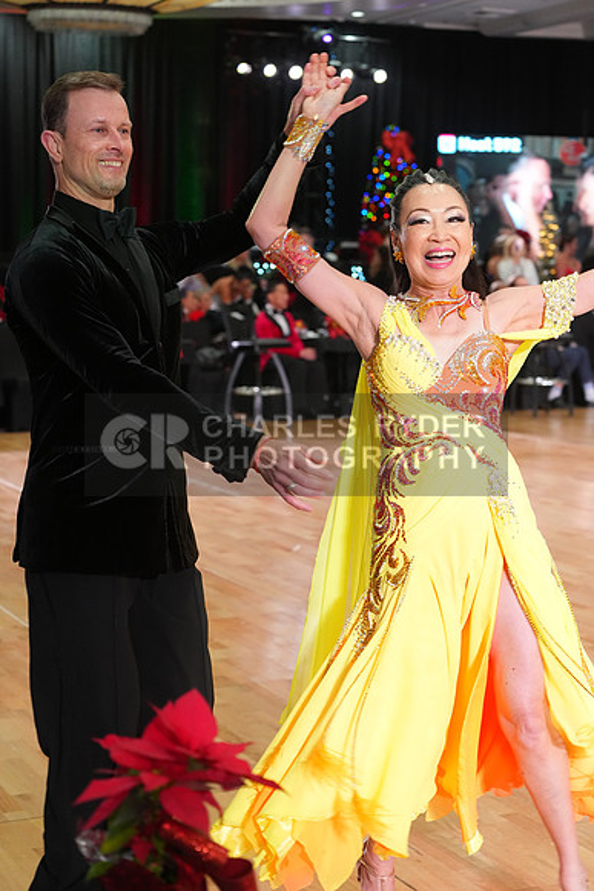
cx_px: 297
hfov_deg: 19.5
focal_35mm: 70
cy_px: 446
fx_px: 1731
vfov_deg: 28.8
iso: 3200
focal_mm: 70
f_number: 5
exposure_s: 1/200
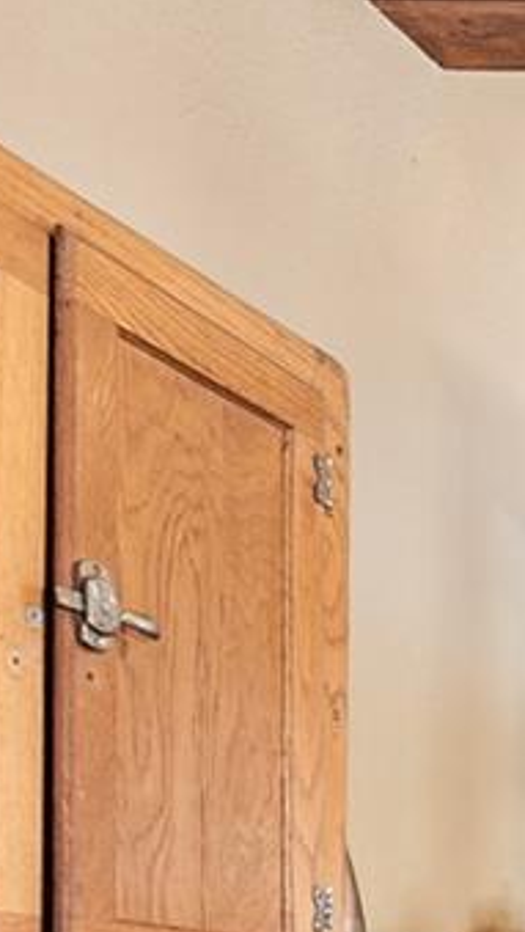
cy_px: 1100
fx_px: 1953
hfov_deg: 10.6
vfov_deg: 24.5
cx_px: 1586
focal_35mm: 79
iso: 200
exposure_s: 1.6
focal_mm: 16
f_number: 8
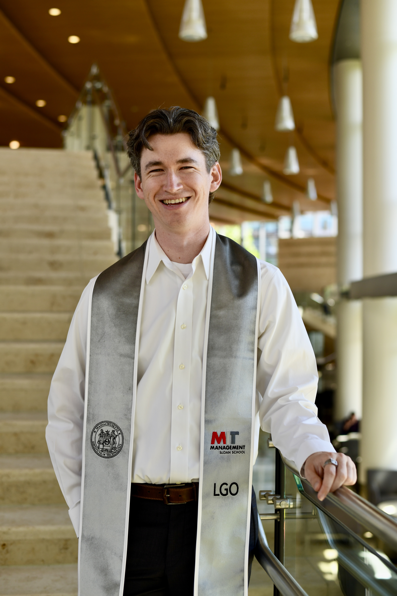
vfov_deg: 39.6
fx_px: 827
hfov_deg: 27.0
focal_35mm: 50
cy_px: 298
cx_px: 198
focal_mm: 50
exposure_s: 1/400
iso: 400
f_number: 3.2
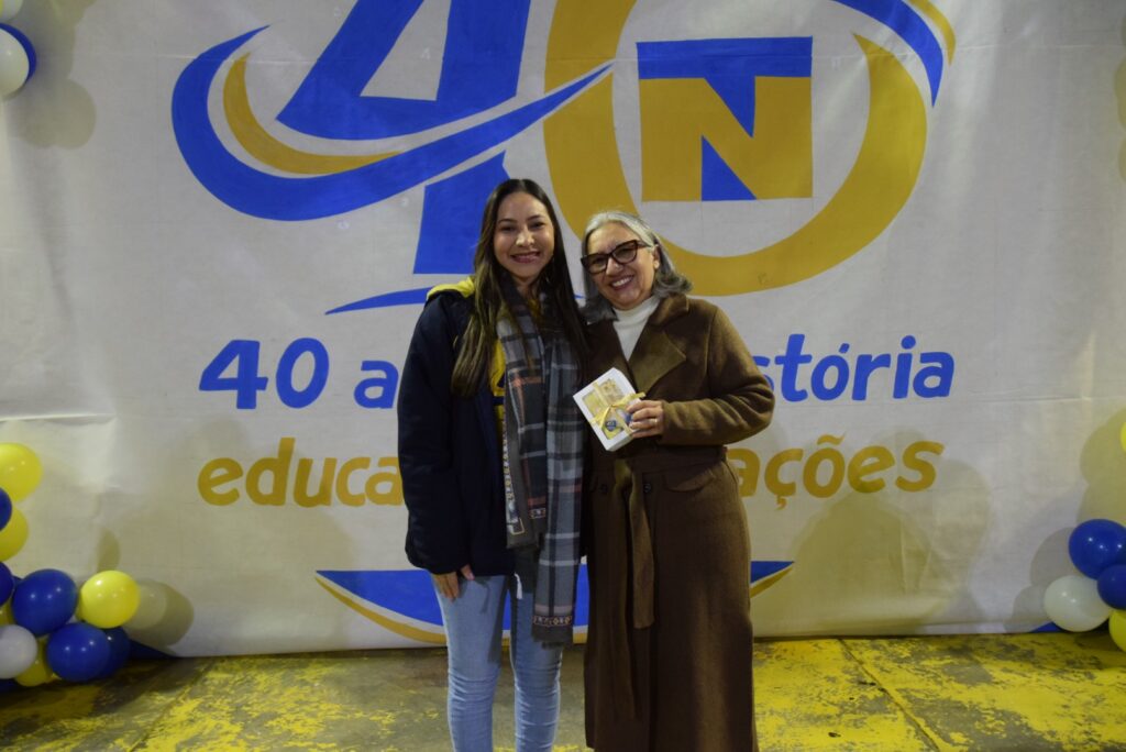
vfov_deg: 40.0
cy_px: 376
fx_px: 1033
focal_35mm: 33
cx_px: 563
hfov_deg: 57.2
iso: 1600
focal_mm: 22
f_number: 3.5
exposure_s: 1/60
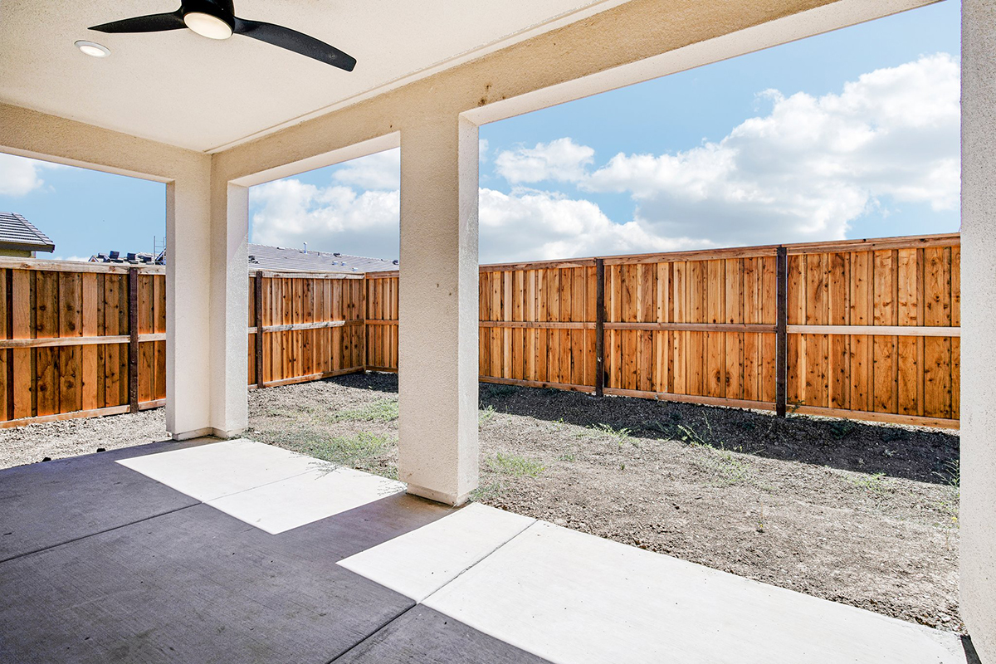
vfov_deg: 67.4
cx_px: 498
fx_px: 498
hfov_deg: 90.0
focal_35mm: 18
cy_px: 332
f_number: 8
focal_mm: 18
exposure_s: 1/400
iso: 100
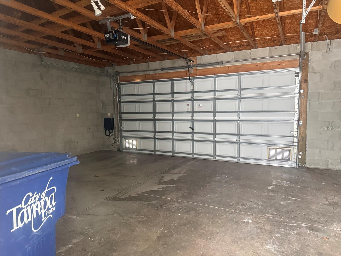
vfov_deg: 56.8
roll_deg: +0.6
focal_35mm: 24
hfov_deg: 71.6
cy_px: 128
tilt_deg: -4.5
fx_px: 236
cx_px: 170
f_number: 1.78
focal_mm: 6.76
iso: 800
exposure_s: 1/60
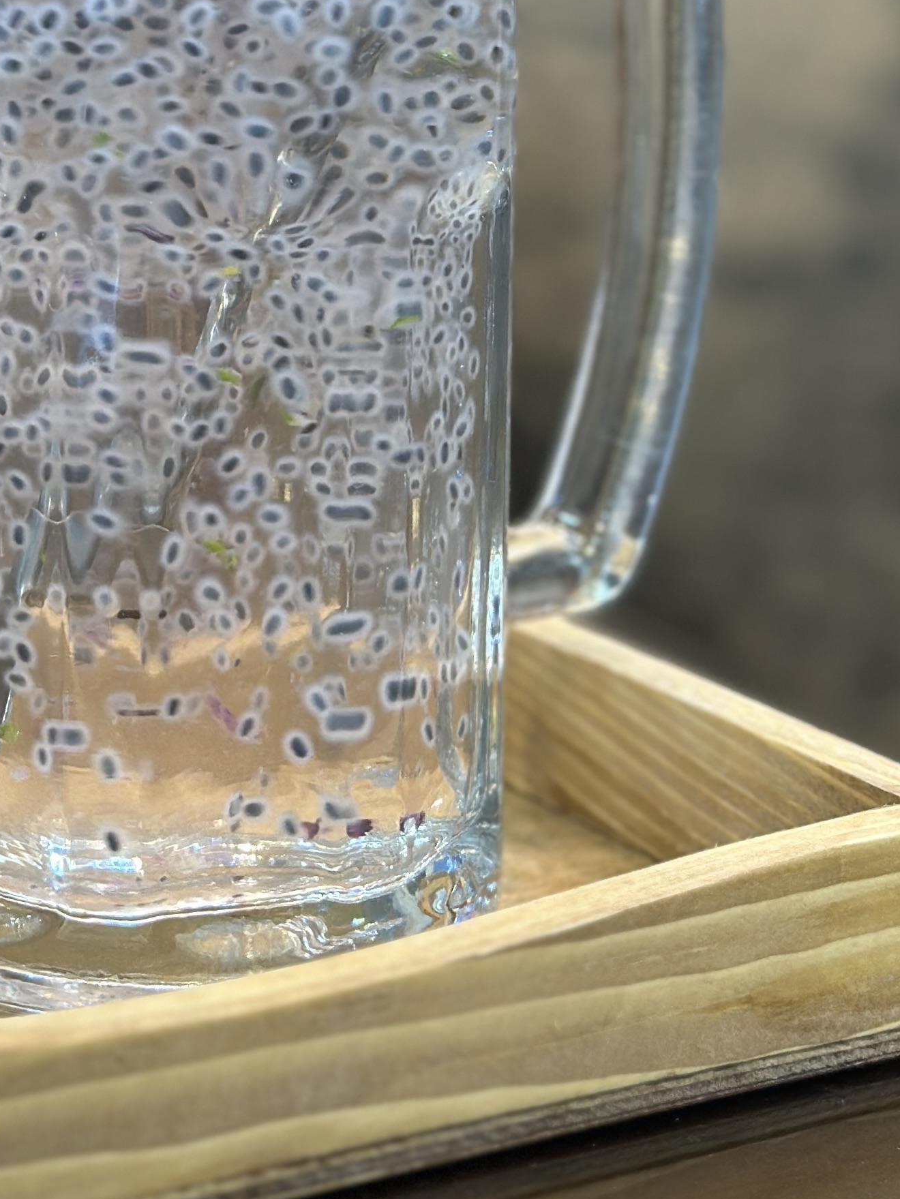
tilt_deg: -7.5
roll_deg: +0.8
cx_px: 142
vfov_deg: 17.5
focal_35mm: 110
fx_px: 3812
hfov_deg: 13.4
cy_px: 57
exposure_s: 1/50
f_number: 1.78
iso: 125
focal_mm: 6.86
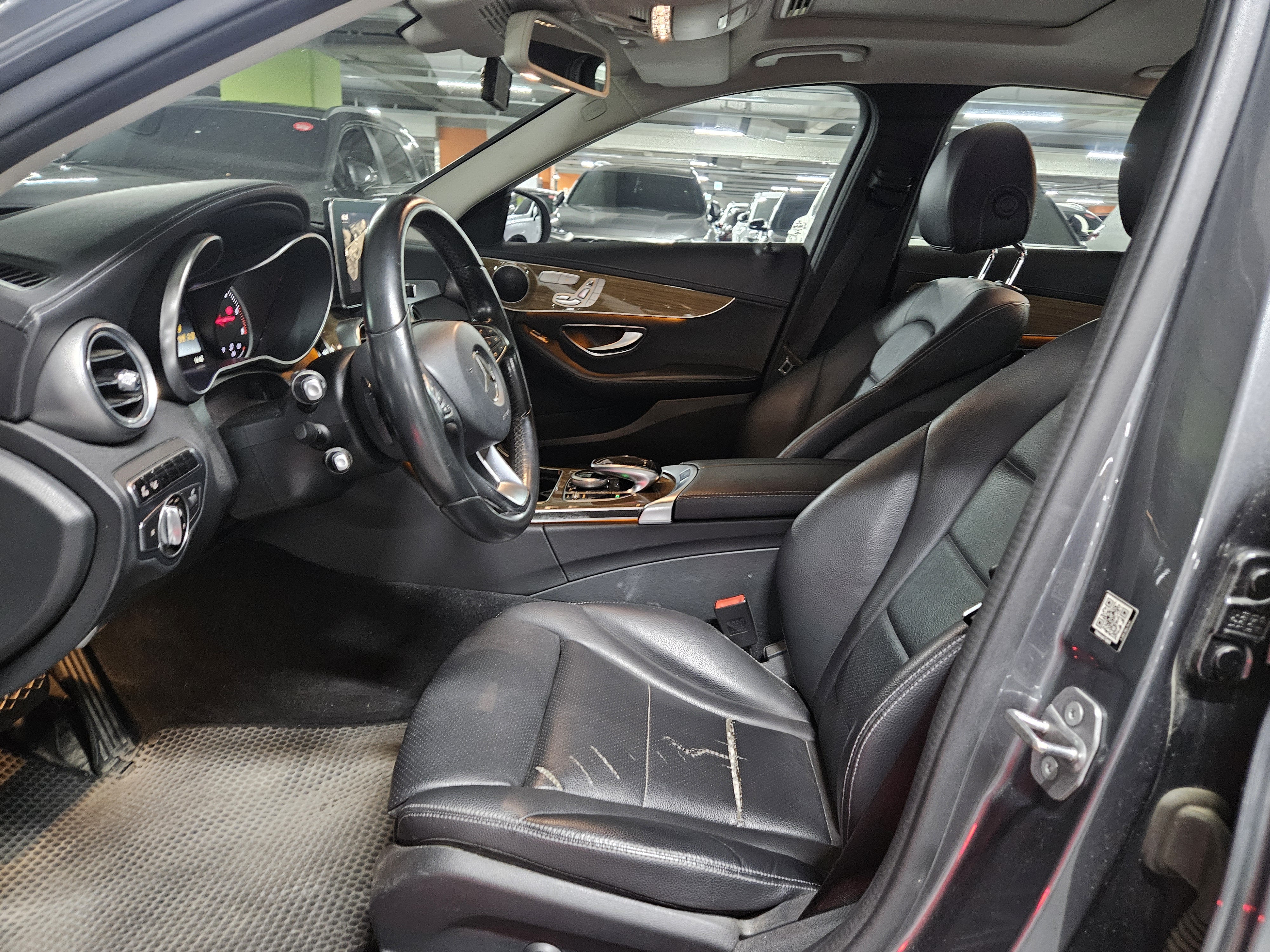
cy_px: 476
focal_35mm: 23
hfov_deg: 73.9
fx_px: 844
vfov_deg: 58.9
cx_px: 635
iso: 1000
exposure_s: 1/24
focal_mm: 5.4
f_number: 1.8
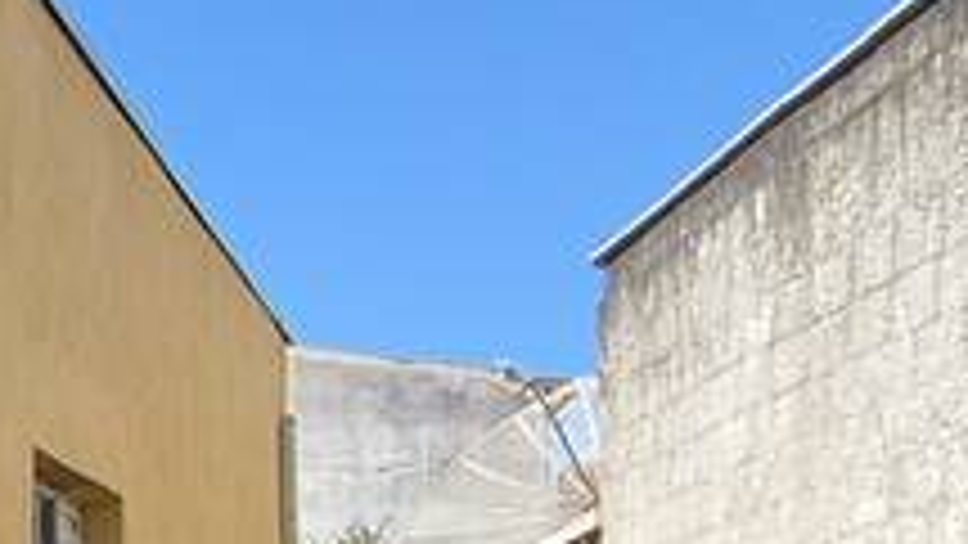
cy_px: 827
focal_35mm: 95
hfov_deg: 19.3
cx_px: -522
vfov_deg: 12.1
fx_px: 2439
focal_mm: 2.2
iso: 50
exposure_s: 1/1164
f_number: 2.2
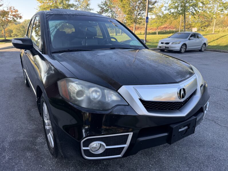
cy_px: 86
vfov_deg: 56.8
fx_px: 158
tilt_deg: -15.6
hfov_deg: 71.6
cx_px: 114
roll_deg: -0.4
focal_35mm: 24
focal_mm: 6.76
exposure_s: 1/421
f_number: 1.78
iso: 100
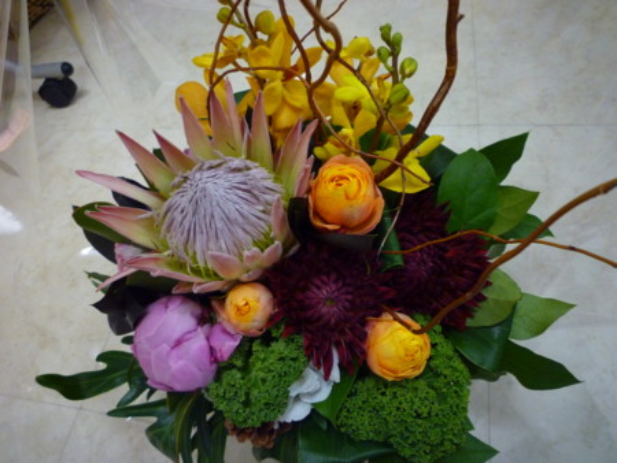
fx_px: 446
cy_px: 232
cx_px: 308
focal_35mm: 25
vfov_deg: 54.9
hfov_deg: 69.4
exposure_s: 1/30
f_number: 2.8
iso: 320
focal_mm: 4.4
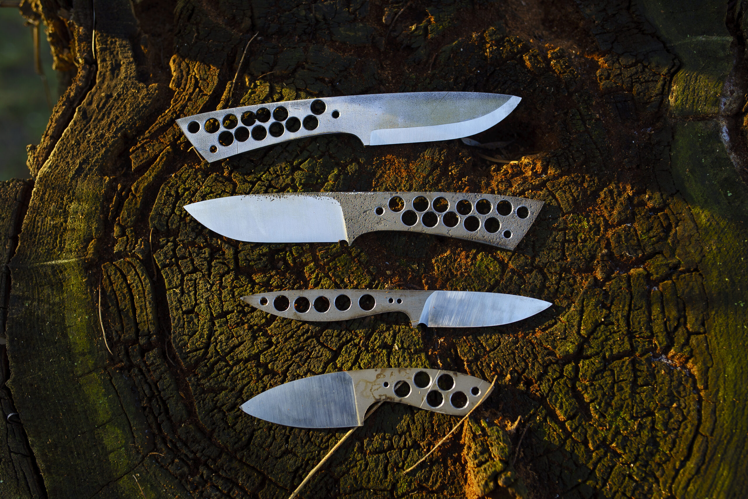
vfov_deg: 37.9
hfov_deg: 54.4
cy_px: 250
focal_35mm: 35
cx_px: 374
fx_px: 728
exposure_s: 1/160
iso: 125
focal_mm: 35
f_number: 2.8
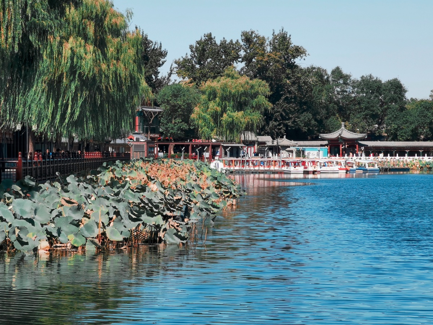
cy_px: 162
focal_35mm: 135
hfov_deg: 14.6
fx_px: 1689
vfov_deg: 11.0
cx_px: 216
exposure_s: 1/625
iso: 50
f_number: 3.4
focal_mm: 14.46
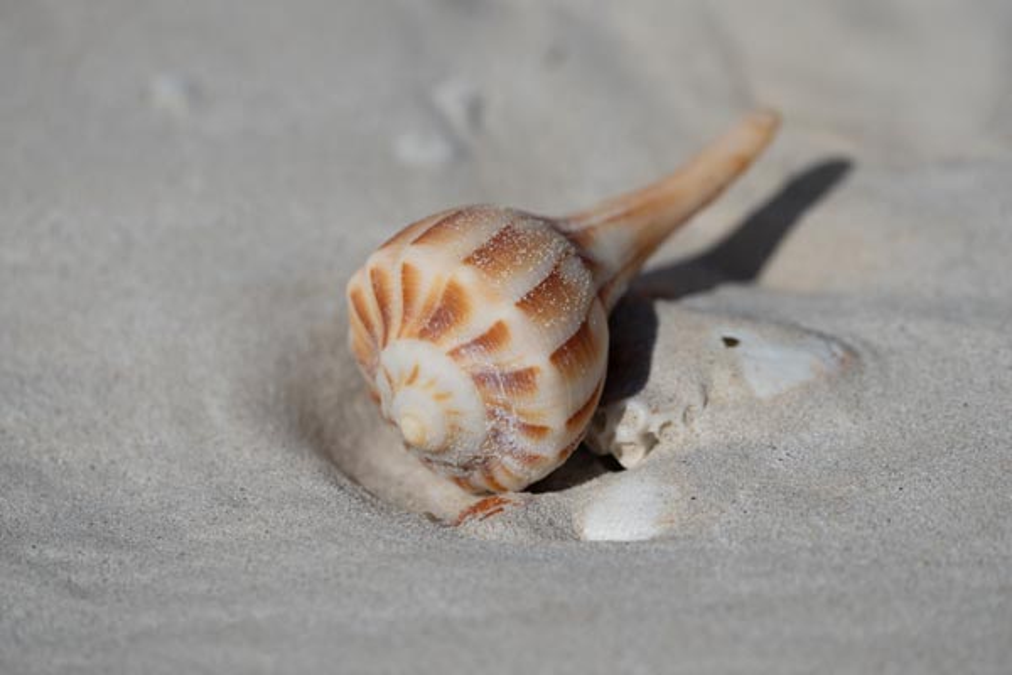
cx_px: 506
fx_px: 11244
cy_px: 338
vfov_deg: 3.4
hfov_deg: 5.2
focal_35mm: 400
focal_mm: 400
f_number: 7.1
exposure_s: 1/2500
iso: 200
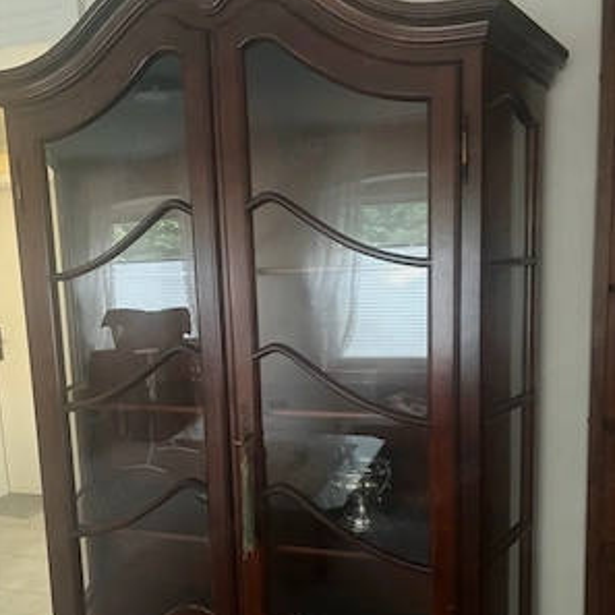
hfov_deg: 52.5
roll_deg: +2.3
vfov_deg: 52.2
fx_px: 623
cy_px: 364
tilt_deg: -7.1
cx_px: 306
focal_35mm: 31
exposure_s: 1/30
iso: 800
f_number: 1.6
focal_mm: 5.96
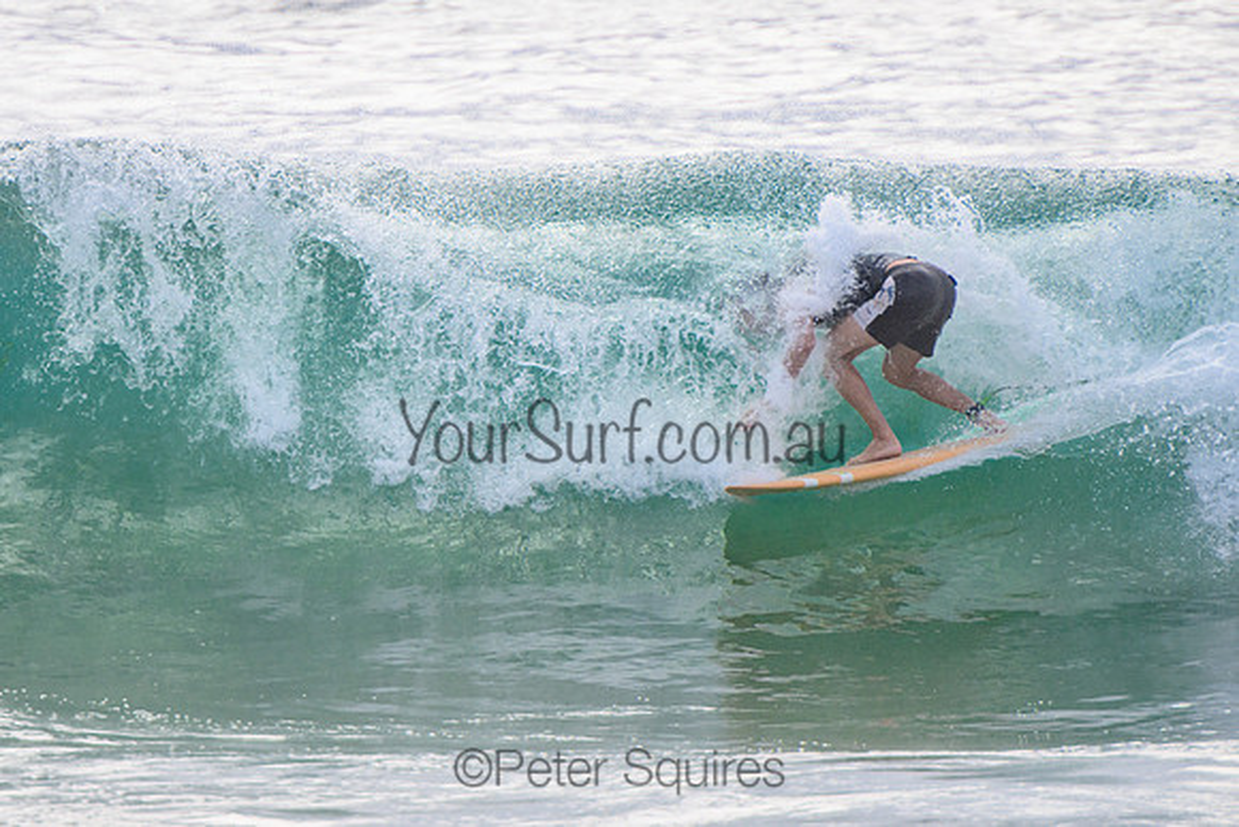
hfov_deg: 3.7
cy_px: 362
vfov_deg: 2.5
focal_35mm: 550
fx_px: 18939
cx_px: 498
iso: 360
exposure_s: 1/2000
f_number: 5.6
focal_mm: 400
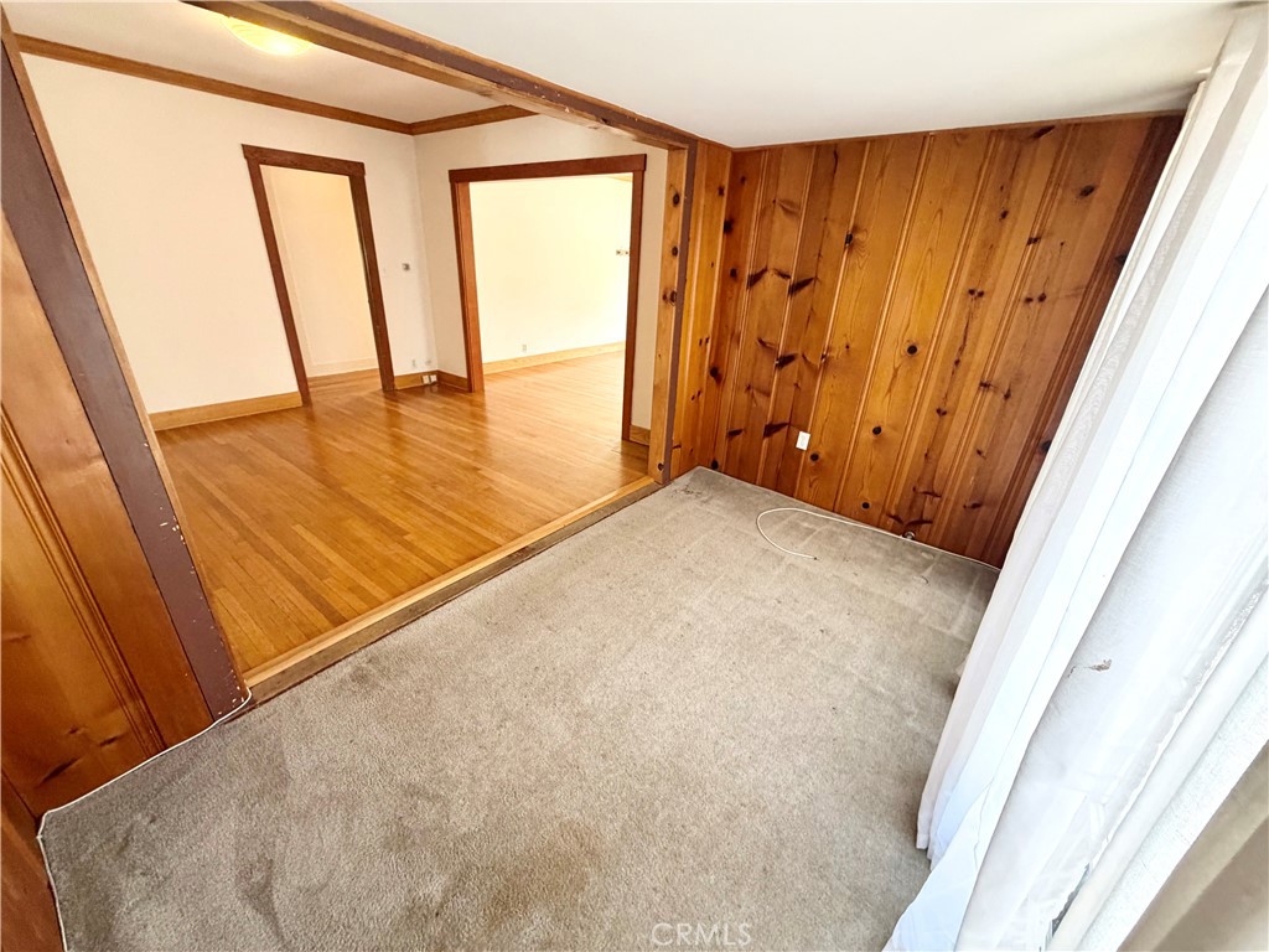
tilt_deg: -23.7
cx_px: 634
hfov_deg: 102.1
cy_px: 476
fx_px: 513
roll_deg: -2.0
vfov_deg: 85.7
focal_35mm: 14
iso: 320
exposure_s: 1/121
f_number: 2.2
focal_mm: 2.22
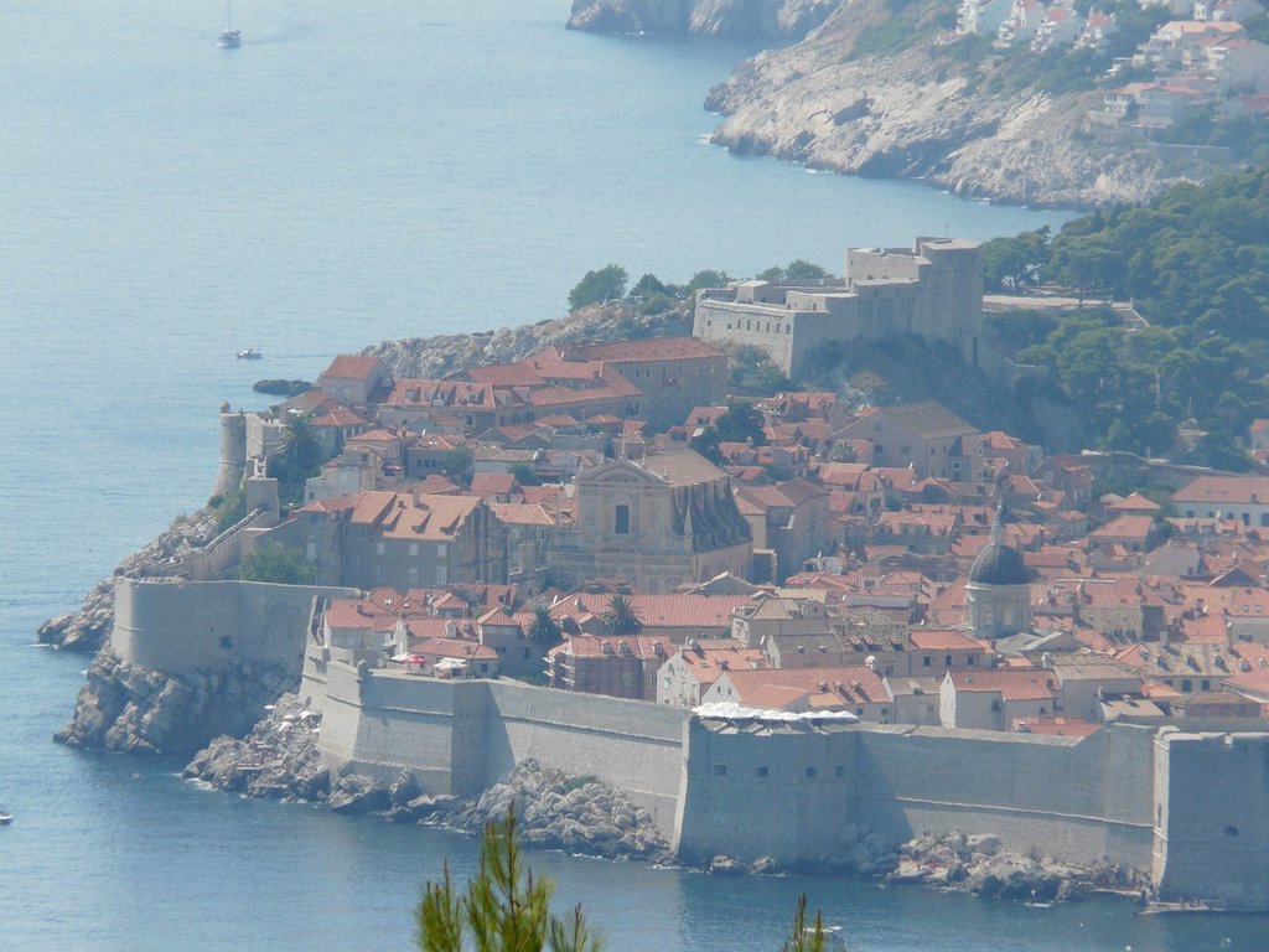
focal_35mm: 392
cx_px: 634
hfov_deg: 5.1
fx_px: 14370
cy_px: 476
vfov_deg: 3.8
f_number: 5.6
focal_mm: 64.3
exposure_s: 1/400
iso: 100
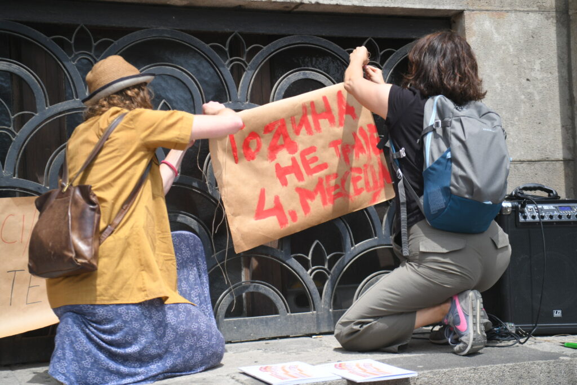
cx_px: 288
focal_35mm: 58
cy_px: 192
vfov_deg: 23.4
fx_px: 930
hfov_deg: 34.5
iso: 200
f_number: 2.8
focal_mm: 58
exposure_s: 1/1600
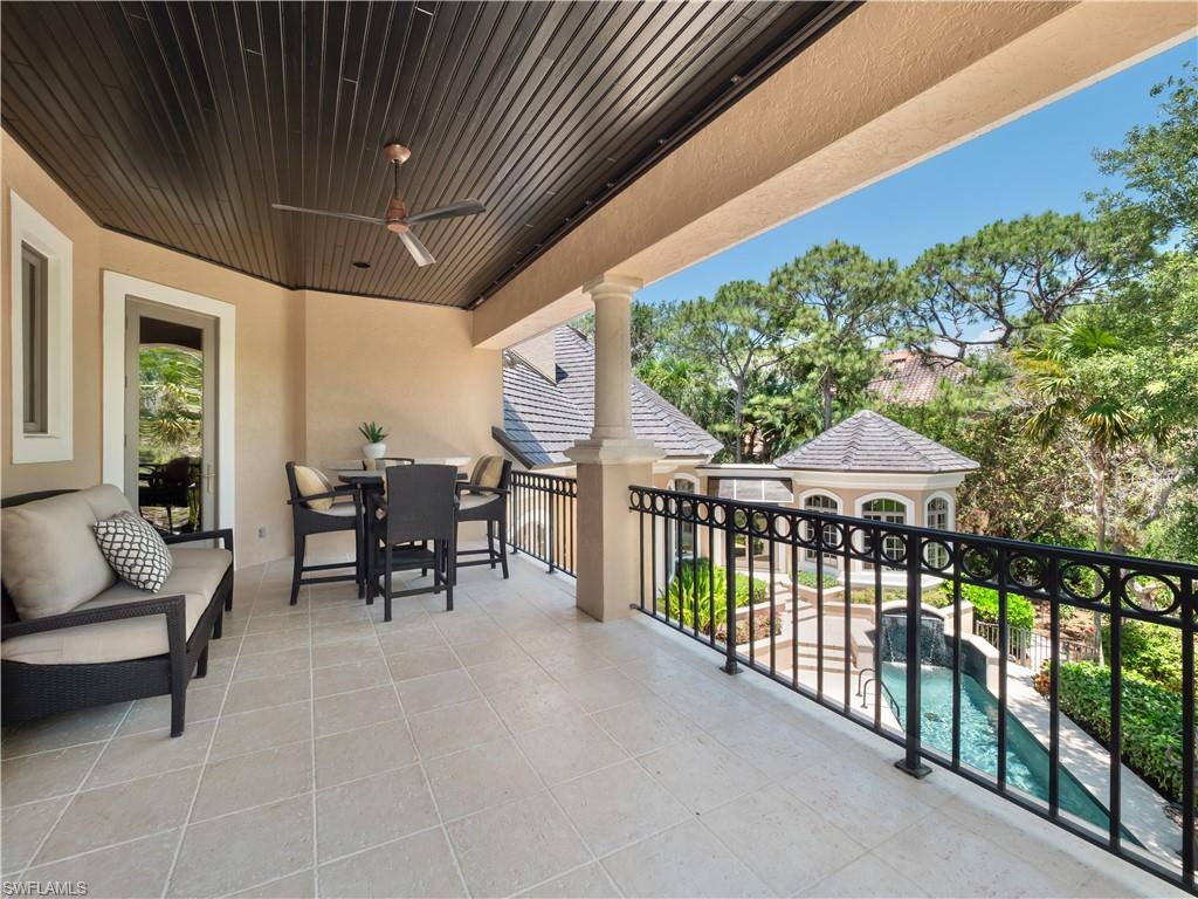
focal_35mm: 14
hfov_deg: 102.1
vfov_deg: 85.7
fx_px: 485
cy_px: 450
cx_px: 599
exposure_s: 1/50
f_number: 7.1
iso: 200
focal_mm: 7
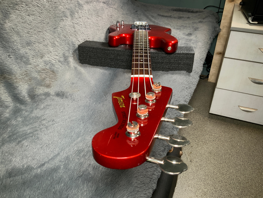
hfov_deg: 61.7
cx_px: 132
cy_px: 99
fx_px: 220
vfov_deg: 48.2
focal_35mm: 29
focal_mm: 3
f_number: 1.8
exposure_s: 1/104
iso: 64
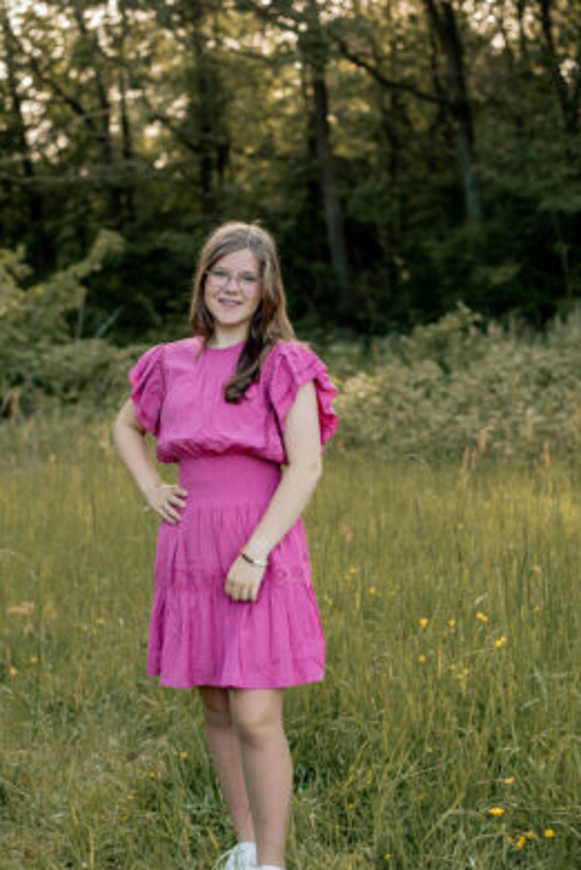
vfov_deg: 32.4
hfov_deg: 21.9
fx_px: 1499
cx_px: 232
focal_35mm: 62
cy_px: 468
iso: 400
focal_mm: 50
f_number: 2.5
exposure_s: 1/800
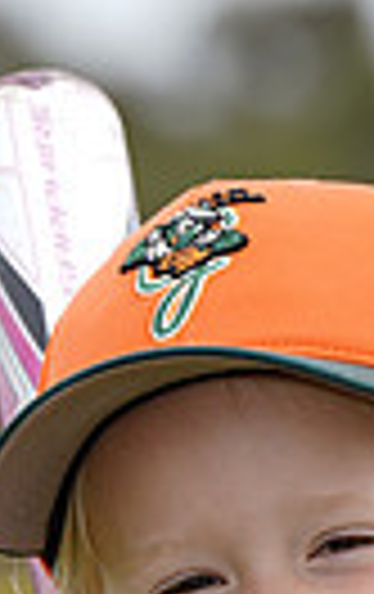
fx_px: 13640
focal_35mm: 840
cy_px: 1004
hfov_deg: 1.6
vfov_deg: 2.5
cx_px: 372
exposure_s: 1/250
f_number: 5.6
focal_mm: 188
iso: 50
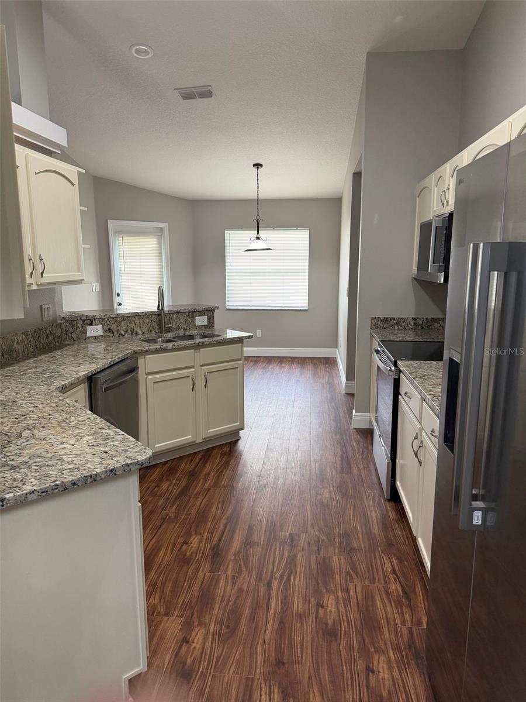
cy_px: 351
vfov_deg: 71.6
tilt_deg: -10.3
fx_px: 486
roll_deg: +0.2
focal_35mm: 24
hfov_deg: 56.8
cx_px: 263
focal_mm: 6.76
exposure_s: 1/120
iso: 320
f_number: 1.78
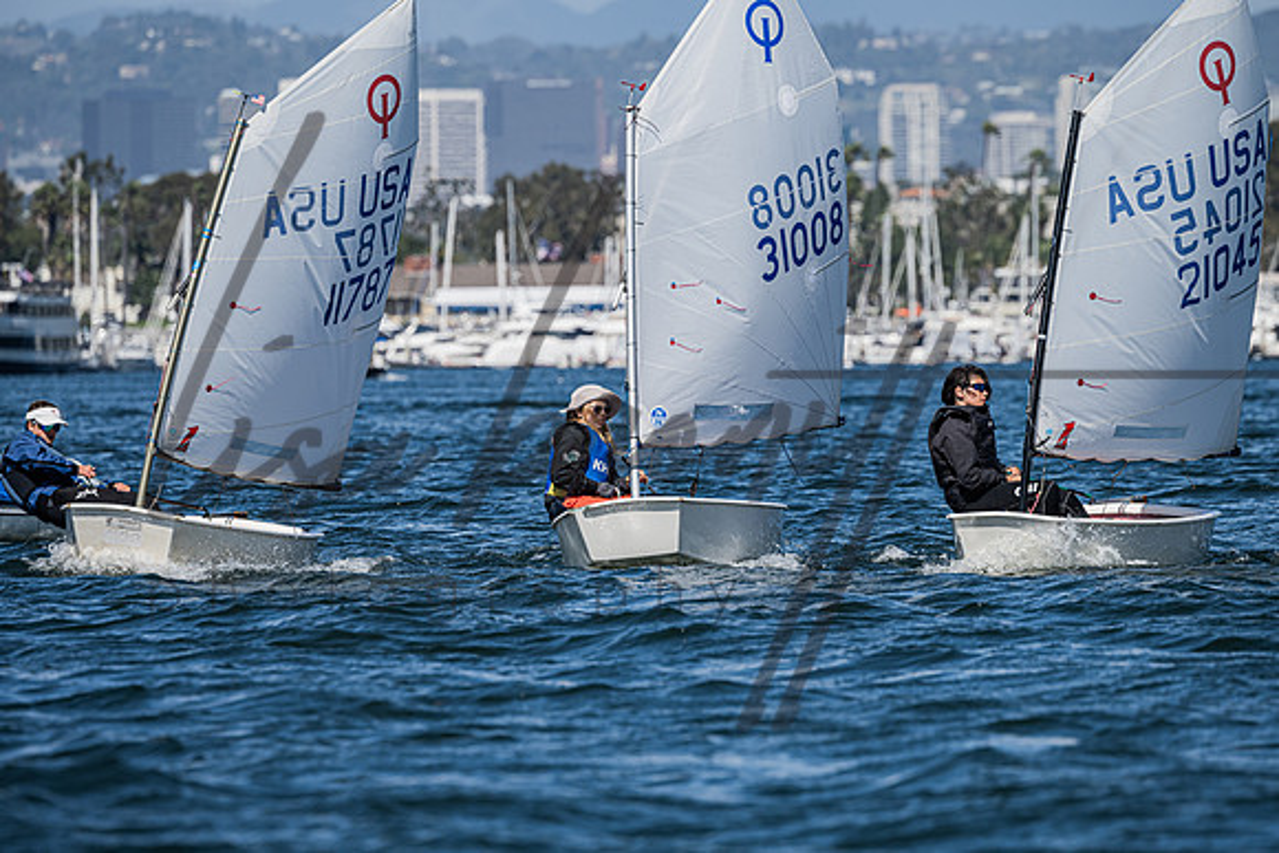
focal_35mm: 413
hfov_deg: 5.0
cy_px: 440
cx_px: 660
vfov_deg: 3.3
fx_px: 14673
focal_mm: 400
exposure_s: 1/1000
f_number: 8
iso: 320
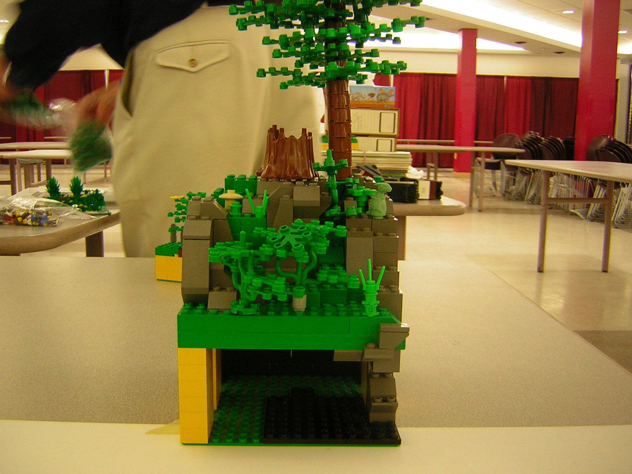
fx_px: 657
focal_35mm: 36
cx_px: 316
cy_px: 237
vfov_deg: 39.7
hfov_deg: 51.4
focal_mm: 4.7
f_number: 2.6
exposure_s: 1/5.7
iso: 57
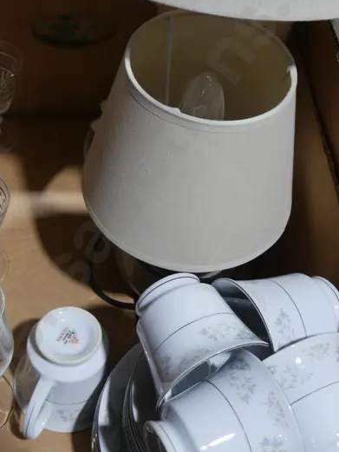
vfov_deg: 32.7
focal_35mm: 59
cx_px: 125
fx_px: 770
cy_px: 199
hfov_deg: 24.7
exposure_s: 1/80
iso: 200
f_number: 3.6
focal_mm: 15
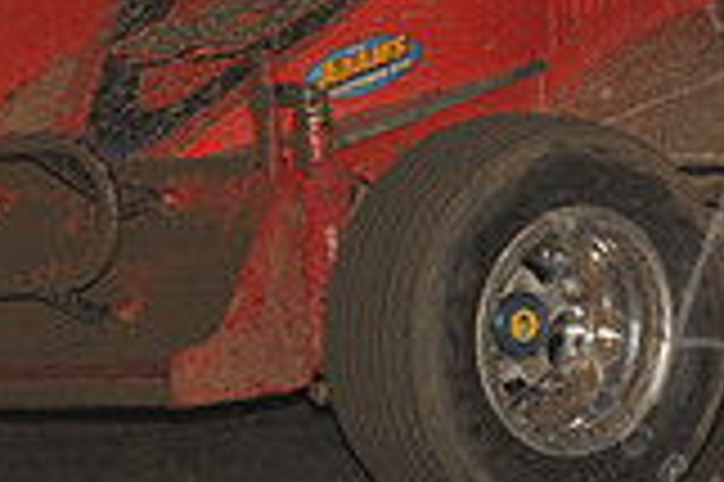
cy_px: -162
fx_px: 11190
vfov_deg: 2.5
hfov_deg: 3.7
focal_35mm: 557
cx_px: 809
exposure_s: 1/320
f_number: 6.3
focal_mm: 155
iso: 800
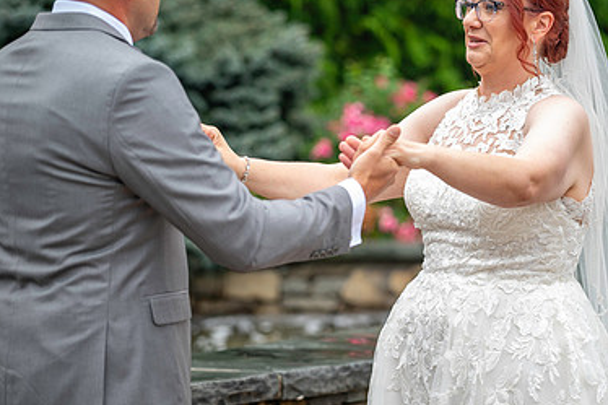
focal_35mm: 189
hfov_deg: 10.9
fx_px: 3190
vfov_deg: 7.3
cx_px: 403
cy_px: 198
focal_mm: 122
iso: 100
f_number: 2.8
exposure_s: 1/125
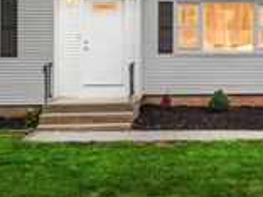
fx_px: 585
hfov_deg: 24.3
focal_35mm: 77
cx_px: 258
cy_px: 50
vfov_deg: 19.0
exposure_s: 1/640
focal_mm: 6.72
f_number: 1.7
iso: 130
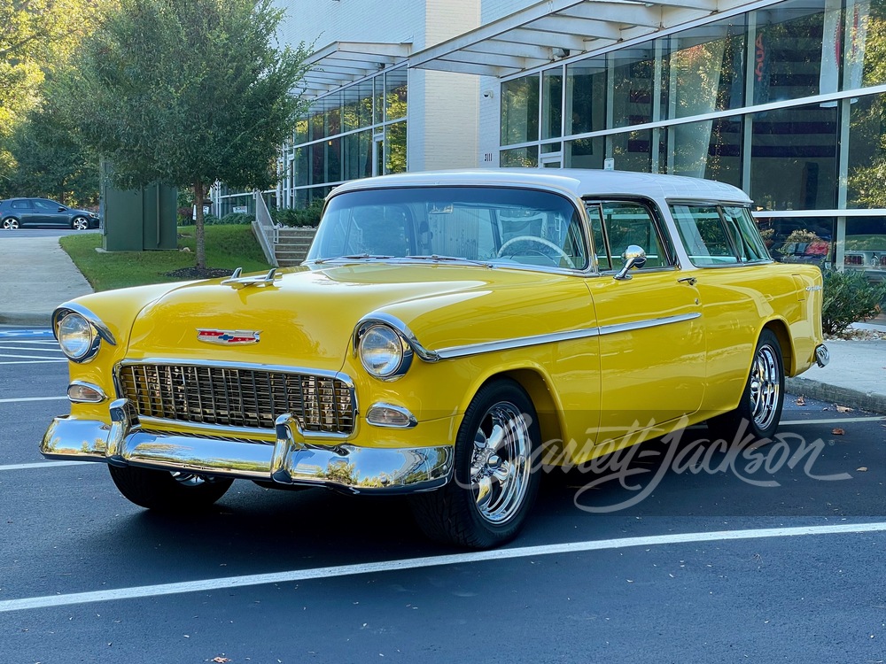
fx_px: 1331
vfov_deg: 28.0
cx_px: 443
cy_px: 332
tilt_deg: -3.8
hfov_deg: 36.8
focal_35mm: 52
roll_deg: -0.5
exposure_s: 1/125
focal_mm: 6
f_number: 2
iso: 25
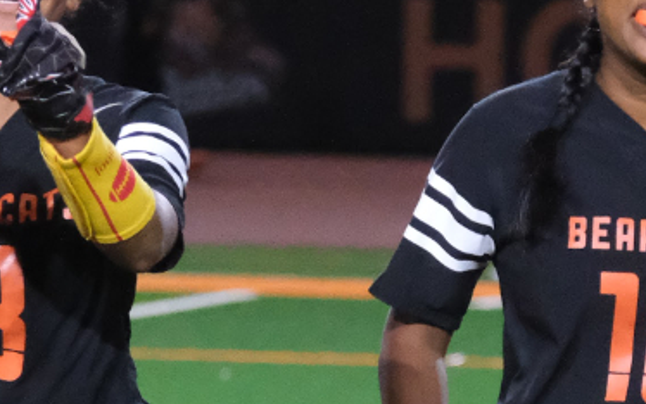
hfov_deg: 3.1
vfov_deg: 1.9
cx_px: 219
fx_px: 12046
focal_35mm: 684
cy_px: 376
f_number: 4.2
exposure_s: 1/450
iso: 12800
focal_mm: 104.9
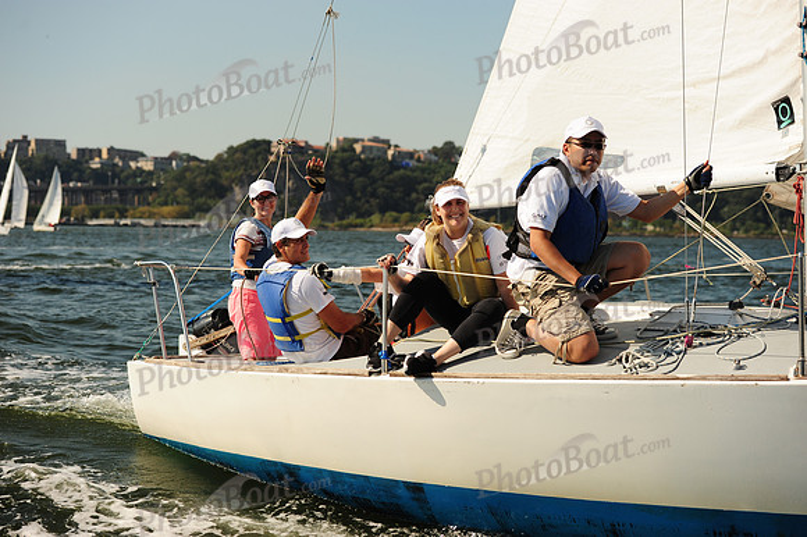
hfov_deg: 28.9
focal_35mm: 70
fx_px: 1568
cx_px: 404
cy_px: 268
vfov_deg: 19.4
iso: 320
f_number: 4.5
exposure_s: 1/1250
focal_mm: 70
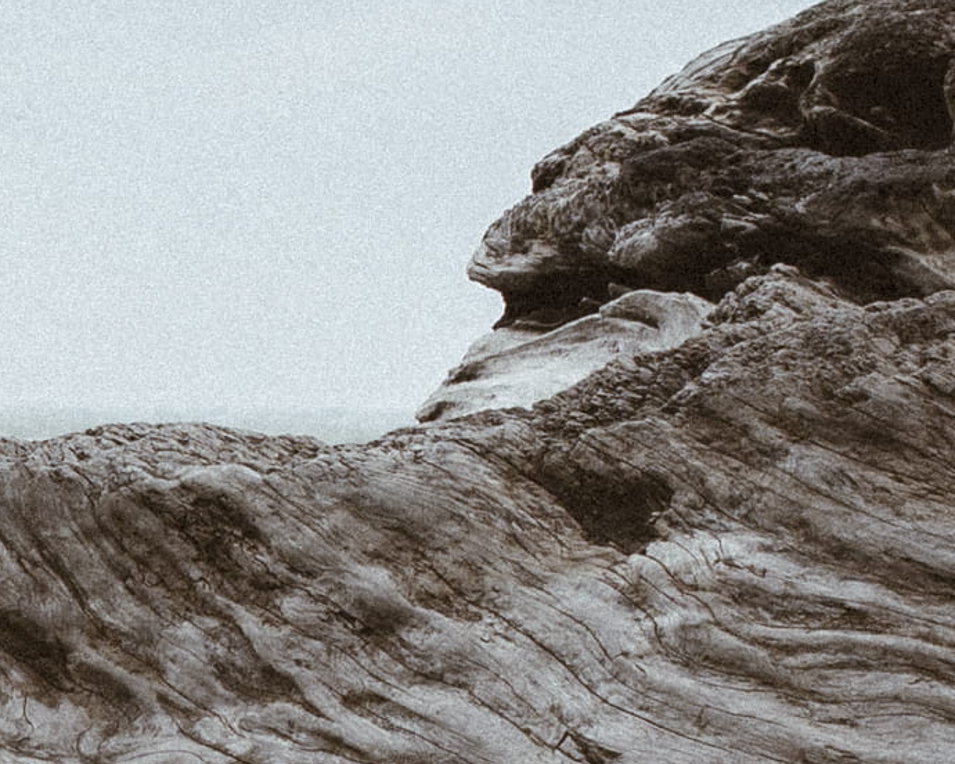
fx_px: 11560
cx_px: -662
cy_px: 1071
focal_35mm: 409
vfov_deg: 3.8
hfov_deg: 4.7
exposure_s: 1/2500
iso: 400
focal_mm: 50
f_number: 5.6
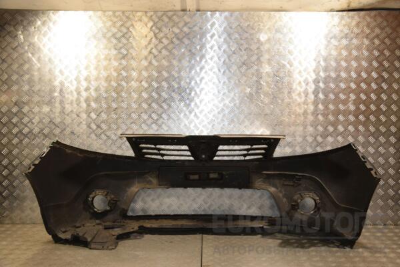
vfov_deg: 35.5
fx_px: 417
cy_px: 134
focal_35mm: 38
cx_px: 200
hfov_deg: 51.3
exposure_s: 1/200
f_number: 5
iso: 800
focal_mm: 25
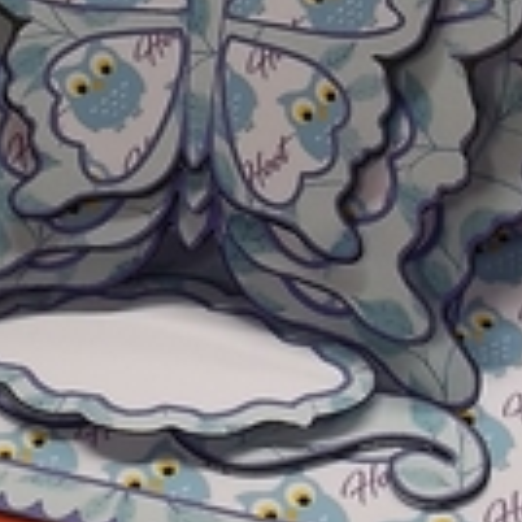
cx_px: 191
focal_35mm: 86
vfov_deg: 19.5
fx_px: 1467
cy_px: -10
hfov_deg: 20.1
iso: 103
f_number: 3.3
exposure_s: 1/30
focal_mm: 4.1
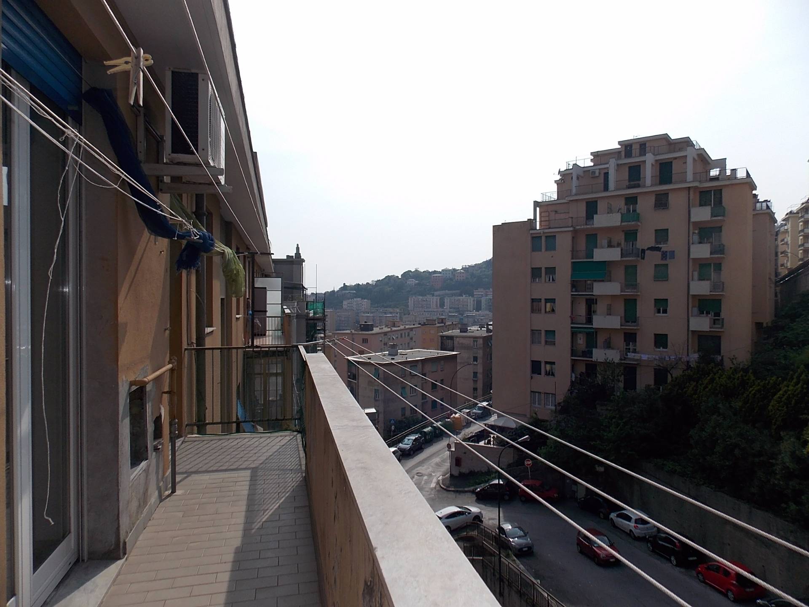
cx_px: 404
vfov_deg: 58.9
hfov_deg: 73.9
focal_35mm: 23
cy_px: 304
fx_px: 538
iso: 80
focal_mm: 4
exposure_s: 1/160
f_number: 9.9
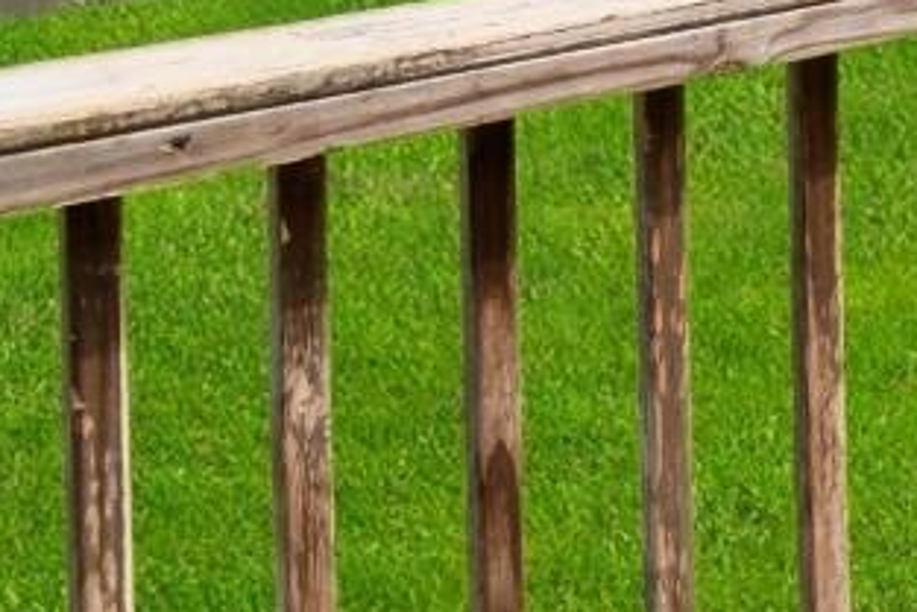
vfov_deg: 12.8
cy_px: -744
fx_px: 2242
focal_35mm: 88
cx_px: 1755
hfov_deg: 17.6
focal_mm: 11.5
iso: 100
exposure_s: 1/200
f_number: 7.1
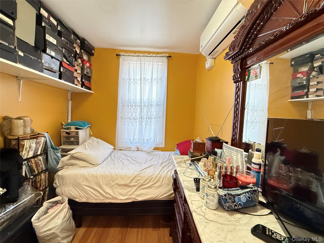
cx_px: 162
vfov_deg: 85.7
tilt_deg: -3.1
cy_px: 122
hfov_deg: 102.1
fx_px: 131
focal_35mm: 14
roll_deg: -1.8
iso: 800
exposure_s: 1/60
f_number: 2.2
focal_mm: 2.22
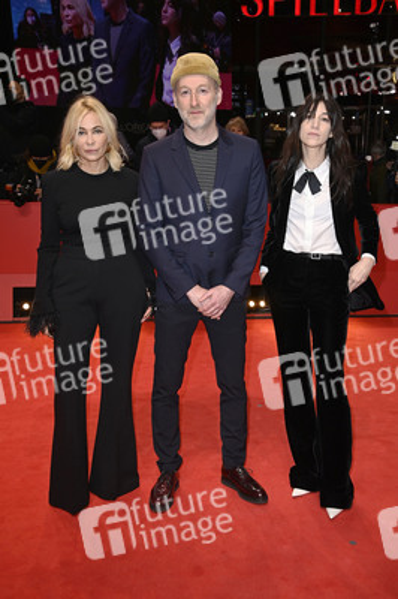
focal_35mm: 38
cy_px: 300
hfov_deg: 35.0
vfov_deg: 50.7
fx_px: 631
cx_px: 199
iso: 800
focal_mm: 38
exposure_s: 1/160
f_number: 5.6
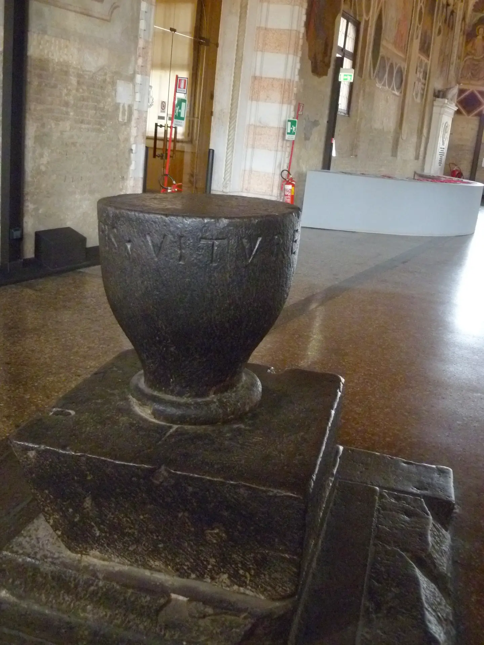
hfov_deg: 41.8
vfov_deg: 54.0
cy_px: 322
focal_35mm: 34
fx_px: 634
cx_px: 242
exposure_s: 1/20
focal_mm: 6.1
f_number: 3.6
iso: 800
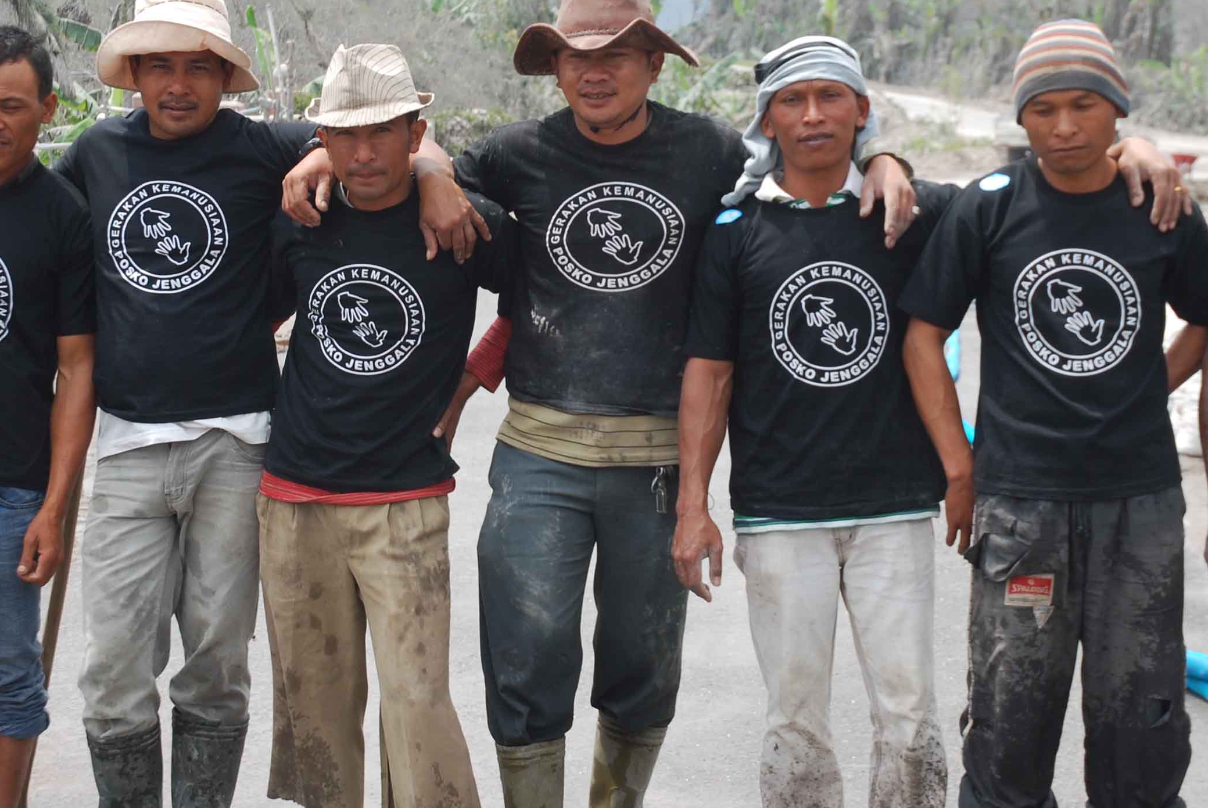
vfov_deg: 14.4
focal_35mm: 95
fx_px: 3191
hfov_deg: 21.4
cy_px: 319
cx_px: 537
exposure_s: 1/160
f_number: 6.3
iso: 100
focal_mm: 34
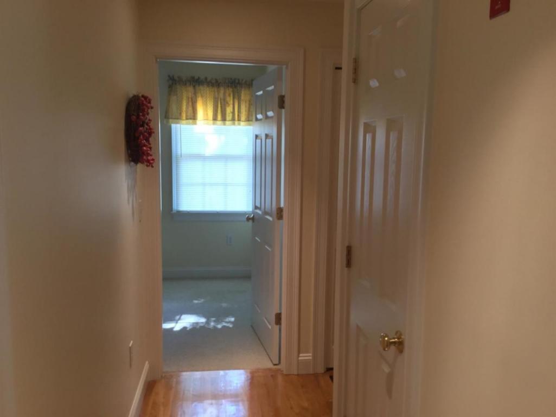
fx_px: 498
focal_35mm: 31
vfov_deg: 45.4
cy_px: 208
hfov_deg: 58.4
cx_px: 278
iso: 100
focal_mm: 3.3
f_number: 2.4
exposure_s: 1/30
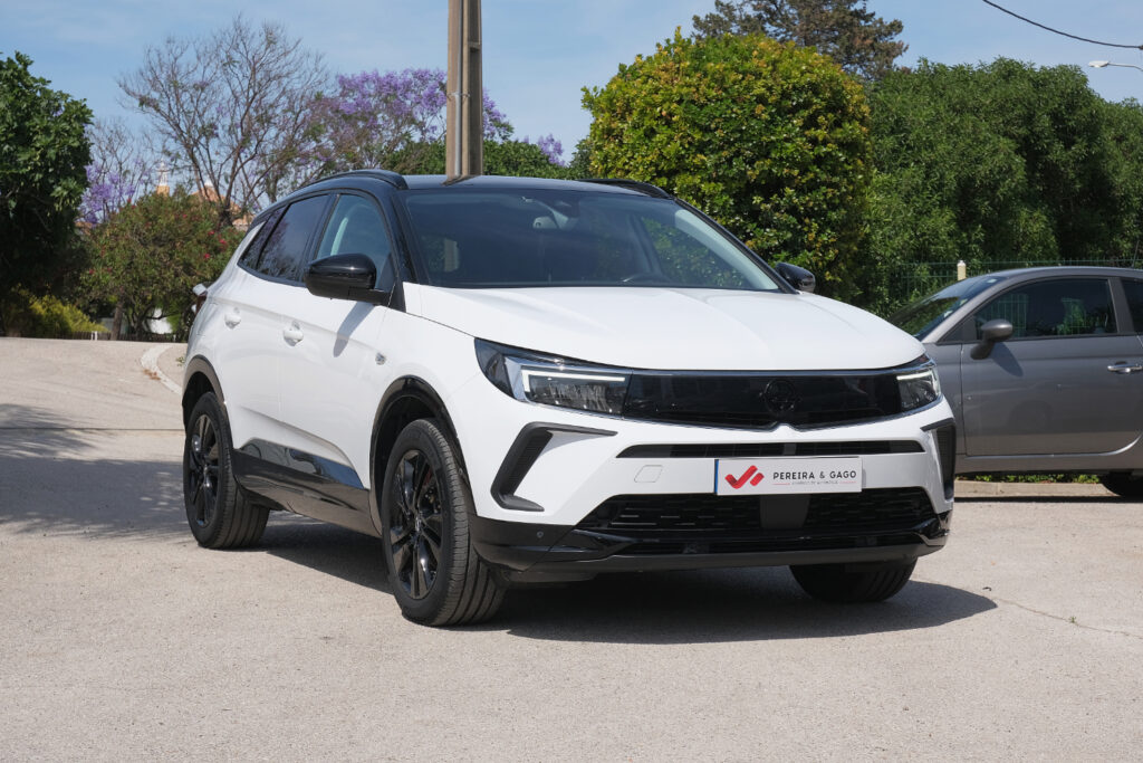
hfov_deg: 29.7
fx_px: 2159
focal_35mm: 68
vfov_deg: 20.0
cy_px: 382
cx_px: 572
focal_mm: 45
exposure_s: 1/320
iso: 160
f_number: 9
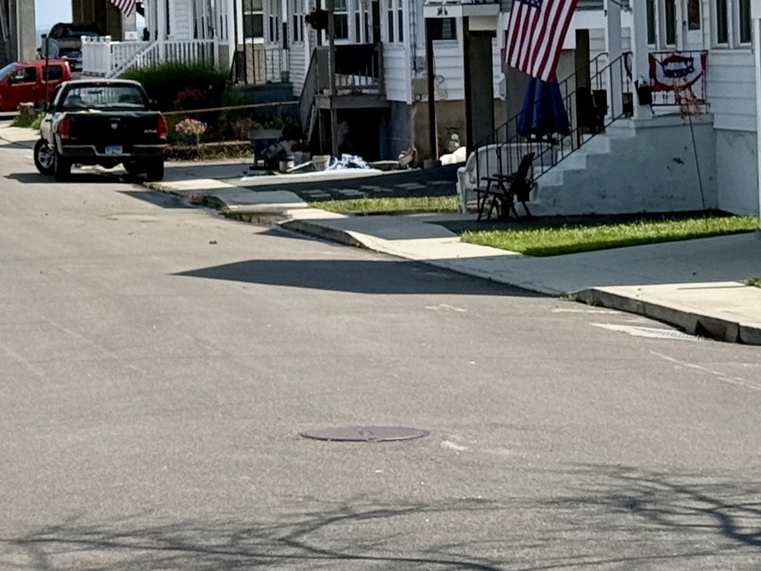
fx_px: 3474
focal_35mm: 158
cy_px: 101
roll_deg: +1.2
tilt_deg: +0.2
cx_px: -333
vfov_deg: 9.4
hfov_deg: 12.0
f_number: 1.78
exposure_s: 1/6024
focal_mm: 6.76
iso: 64
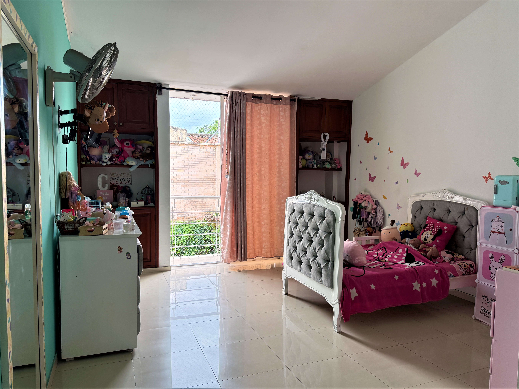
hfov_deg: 71.6
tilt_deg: -3.7
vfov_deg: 56.8
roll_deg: -1.3
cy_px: 194
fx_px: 360
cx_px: 260
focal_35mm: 24
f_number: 1.78
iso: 200
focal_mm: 6.76
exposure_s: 1/142
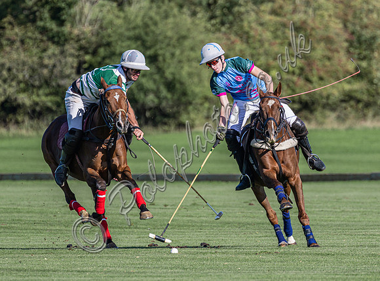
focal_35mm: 789
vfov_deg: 1.9
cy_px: 163
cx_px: 208
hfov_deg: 2.5
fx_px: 8622
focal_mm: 400
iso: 250
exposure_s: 1/1250
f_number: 5.6
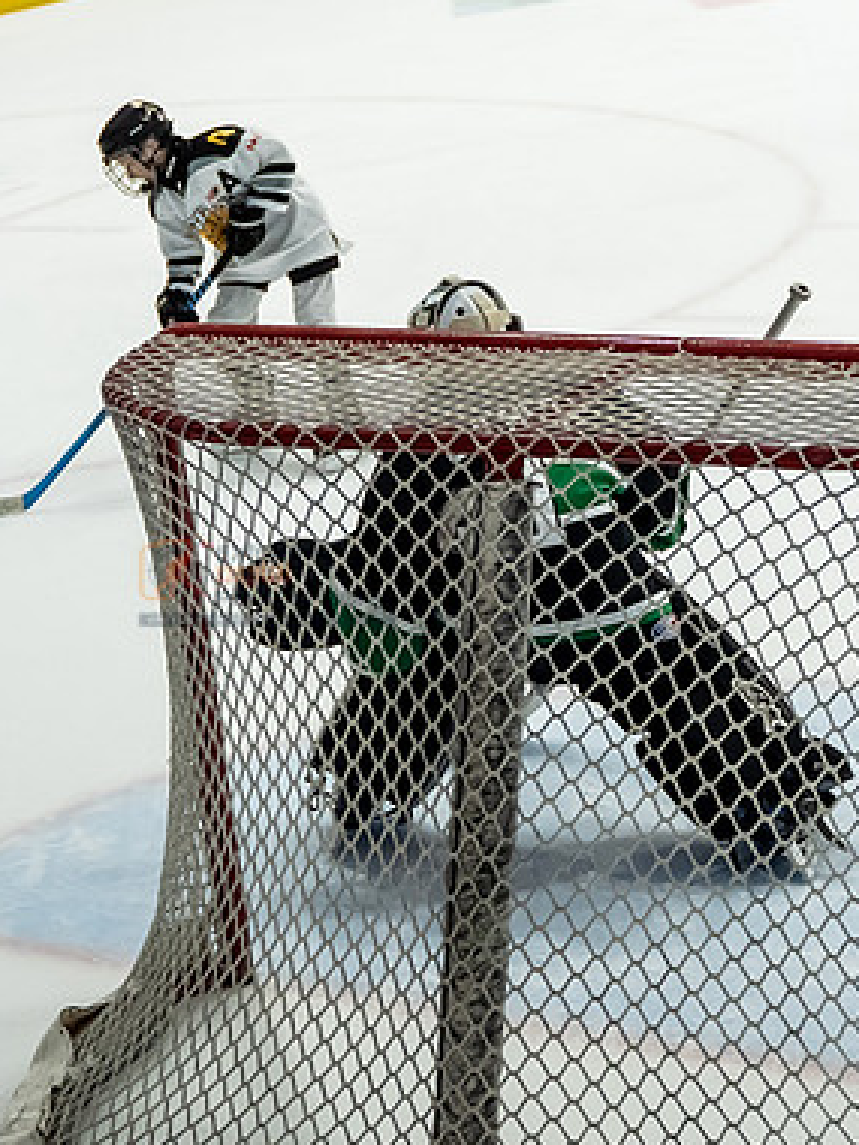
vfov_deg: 25.3
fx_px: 2548
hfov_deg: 19.1
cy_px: 435
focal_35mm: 77
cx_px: 486
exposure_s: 1/1000
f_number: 2.8
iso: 2500
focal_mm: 28
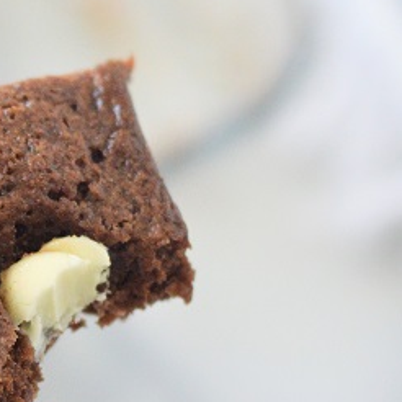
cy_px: 266
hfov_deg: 7.4
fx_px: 3074
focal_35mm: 234
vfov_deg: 7.5
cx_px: -29
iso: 1400
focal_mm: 50
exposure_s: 1/500
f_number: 2.8
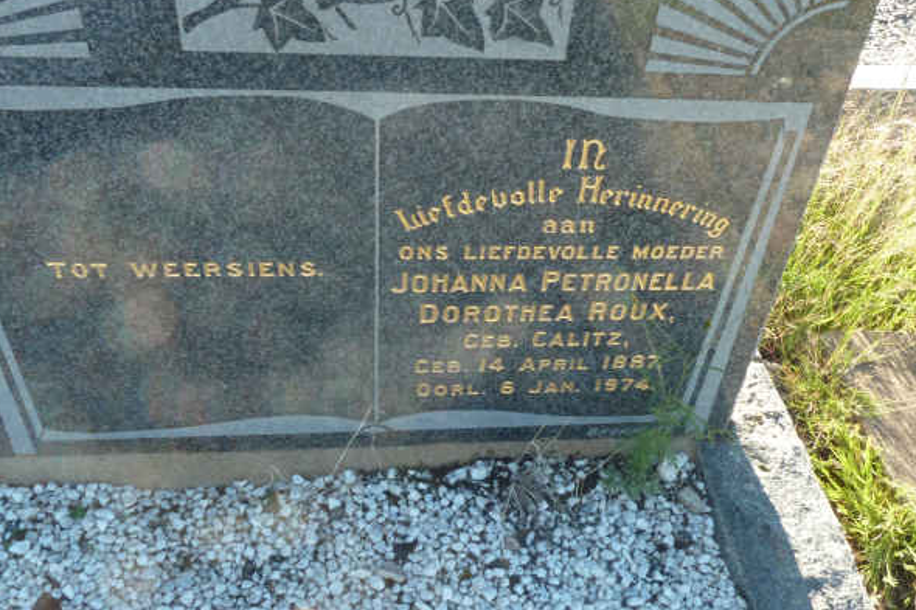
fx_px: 890
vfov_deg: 37.8
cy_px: 341
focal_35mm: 35
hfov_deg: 54.4
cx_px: 492
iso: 100
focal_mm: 4.1
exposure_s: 1/30
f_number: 6.3
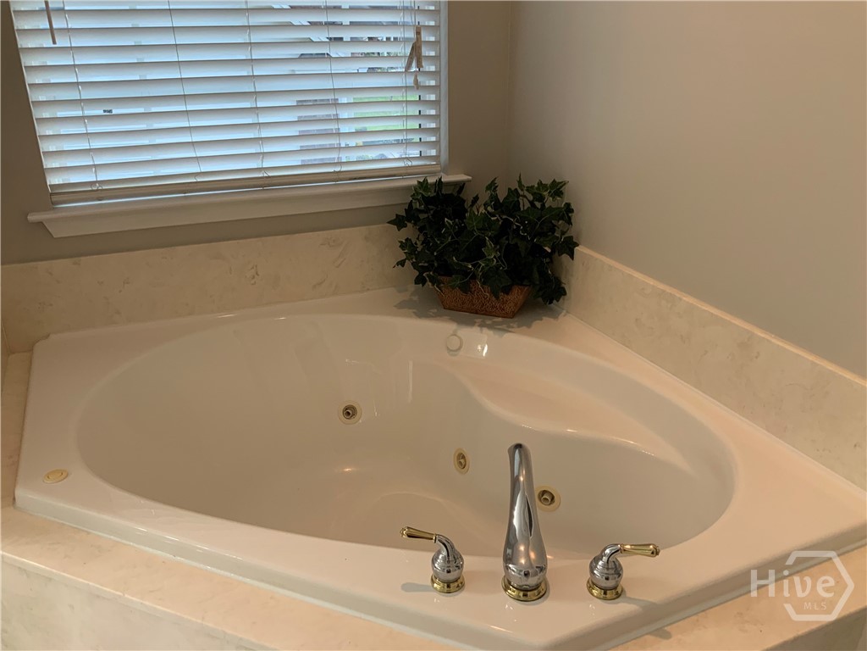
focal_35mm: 29
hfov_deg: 61.7
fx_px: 726
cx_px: 434
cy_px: 326
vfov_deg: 48.2
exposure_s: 1/60
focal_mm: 3
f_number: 1.8
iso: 100
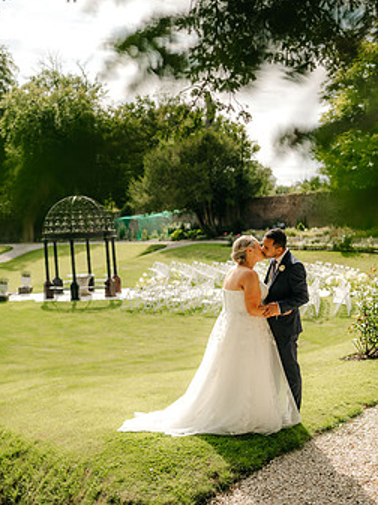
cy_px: 288
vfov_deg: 42.0
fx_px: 656
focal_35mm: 45
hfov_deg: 32.1
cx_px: 218
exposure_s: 1/6400
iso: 100
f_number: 1.8
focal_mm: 35
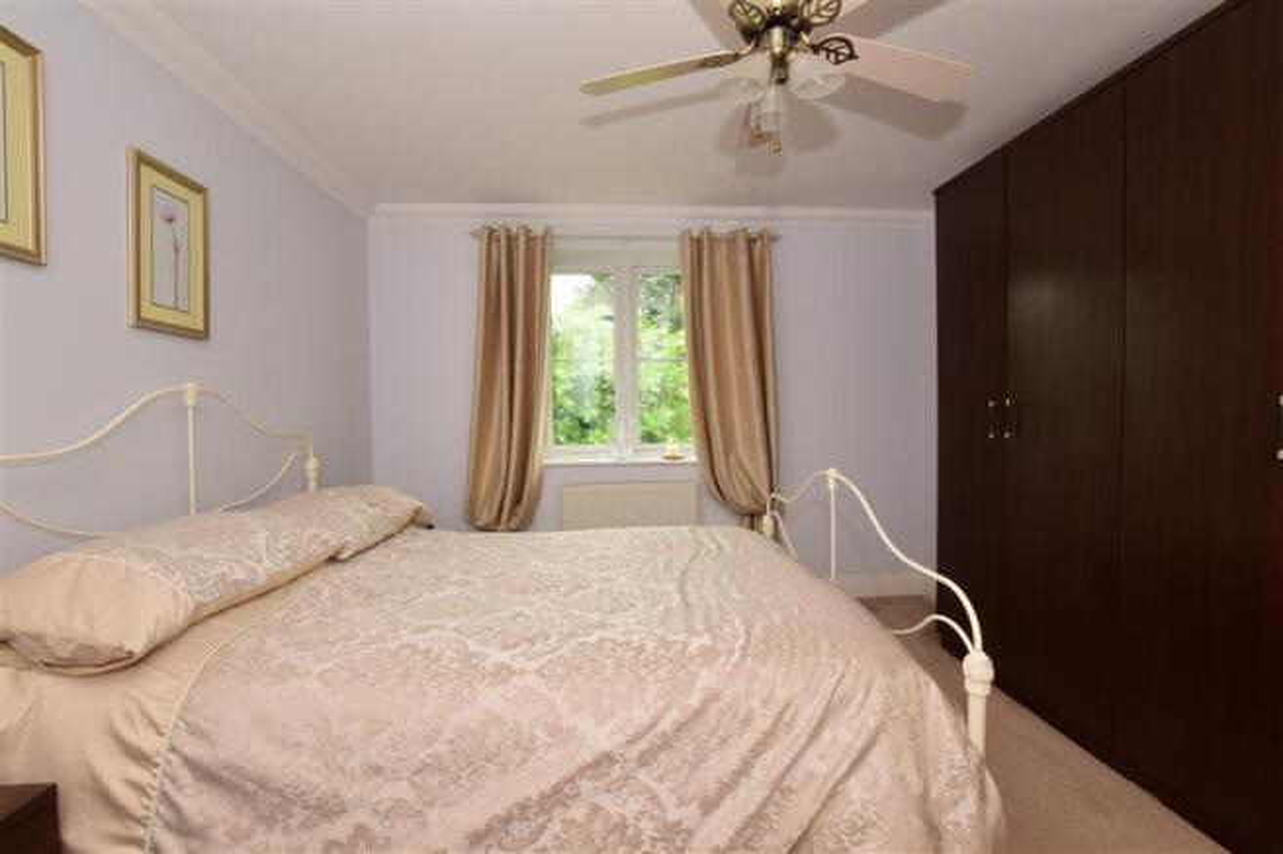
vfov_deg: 77.3
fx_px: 534
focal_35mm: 15
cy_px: 427
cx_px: 642
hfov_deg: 100.4
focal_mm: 10
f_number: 18
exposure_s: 1/15
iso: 400
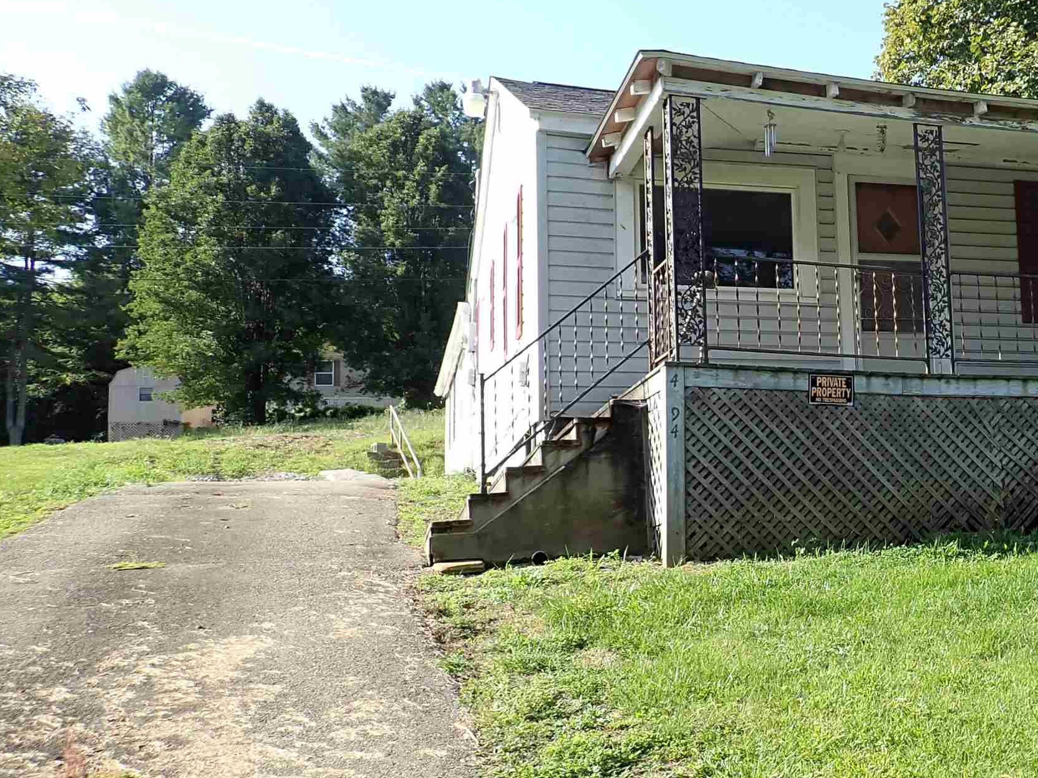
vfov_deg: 31.5
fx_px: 1379
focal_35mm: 46
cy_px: 420
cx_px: 921
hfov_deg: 38.6
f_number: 2.8
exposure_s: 1/500
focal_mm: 4.5
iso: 100
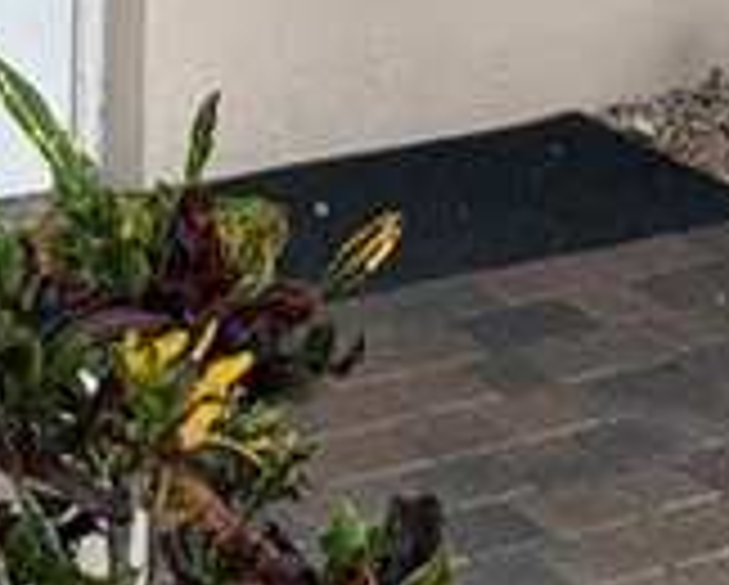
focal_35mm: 154
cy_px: -1323
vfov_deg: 8.1
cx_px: 400
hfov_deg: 12.5
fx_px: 3327
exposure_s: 1/543
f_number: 1.78
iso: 80
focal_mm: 6.76
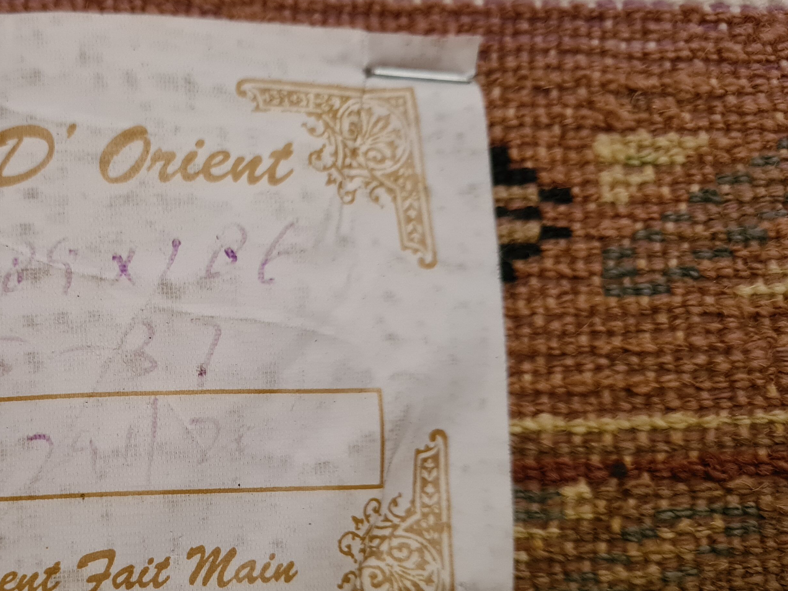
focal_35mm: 43
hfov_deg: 41.8
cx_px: 147
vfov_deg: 33.1
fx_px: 979
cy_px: 425
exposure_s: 1/50
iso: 800
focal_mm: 5.4
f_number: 1.8
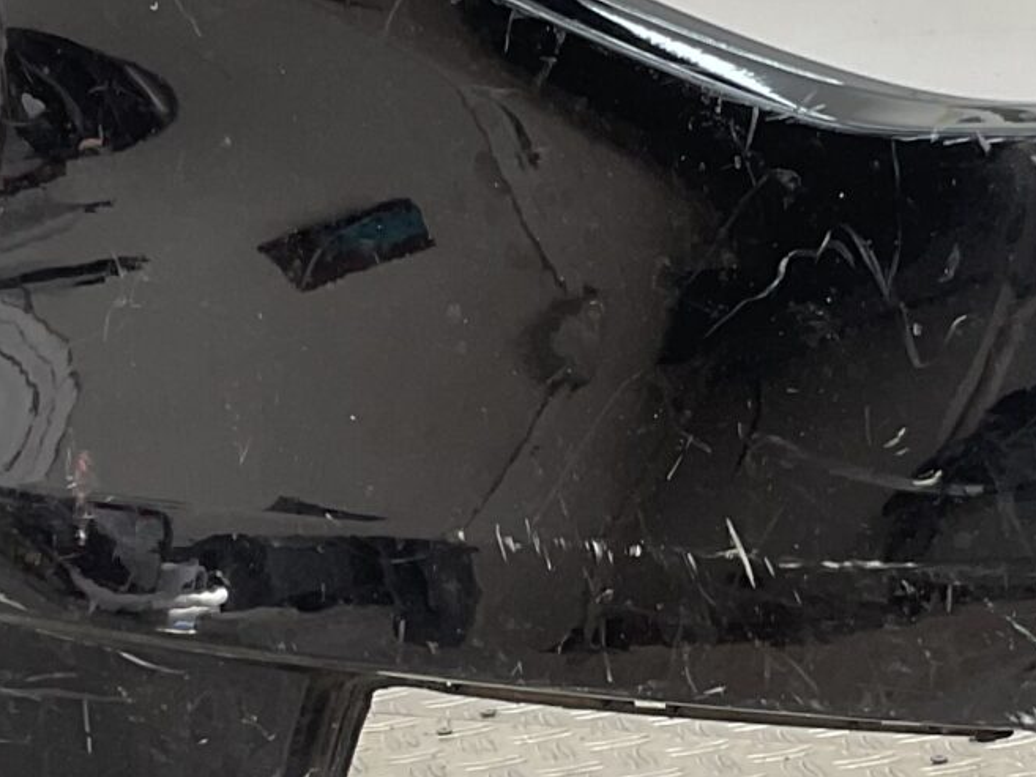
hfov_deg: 17.3
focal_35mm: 113
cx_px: 842
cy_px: 478
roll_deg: +4.9
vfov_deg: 13.1
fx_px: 3383
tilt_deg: -13.0
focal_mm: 3
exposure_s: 1/128
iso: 16
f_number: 1.8
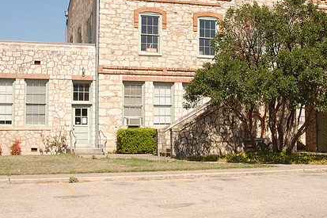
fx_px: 536
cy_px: 68
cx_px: 216
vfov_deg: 22.9
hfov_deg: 33.7
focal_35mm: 59
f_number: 10
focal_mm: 28
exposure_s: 1/320
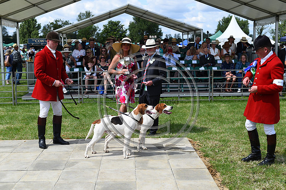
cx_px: 143
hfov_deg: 39.6
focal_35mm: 50
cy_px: 95
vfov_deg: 27.0
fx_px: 397
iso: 280
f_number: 7.1
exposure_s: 1/1250
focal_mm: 50
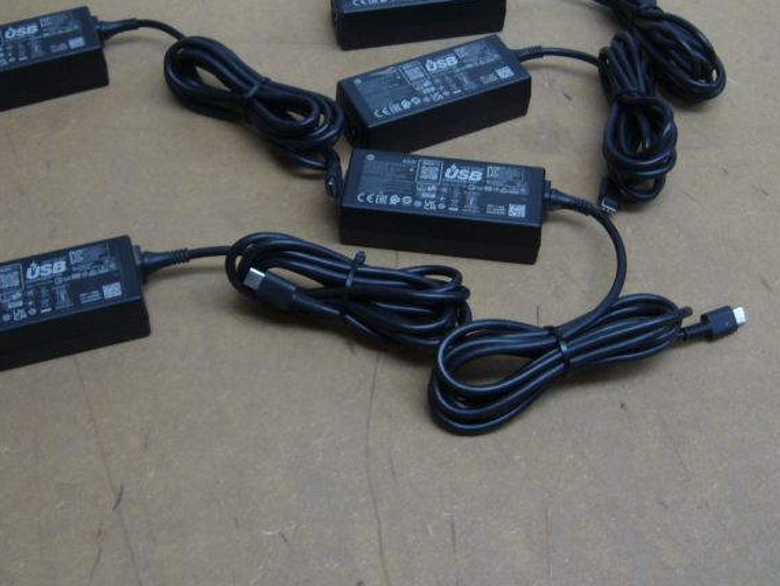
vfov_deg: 29.6
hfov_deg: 38.9
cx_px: 389
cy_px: 210
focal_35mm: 49
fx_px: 1105
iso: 80
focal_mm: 5.8
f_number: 2.8
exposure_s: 1/25
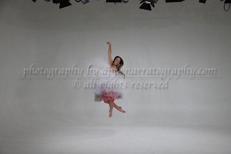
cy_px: 77
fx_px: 308
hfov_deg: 41.1
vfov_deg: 28.1
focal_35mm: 48
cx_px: 116
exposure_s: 1/500
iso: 400
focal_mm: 48
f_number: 5.6
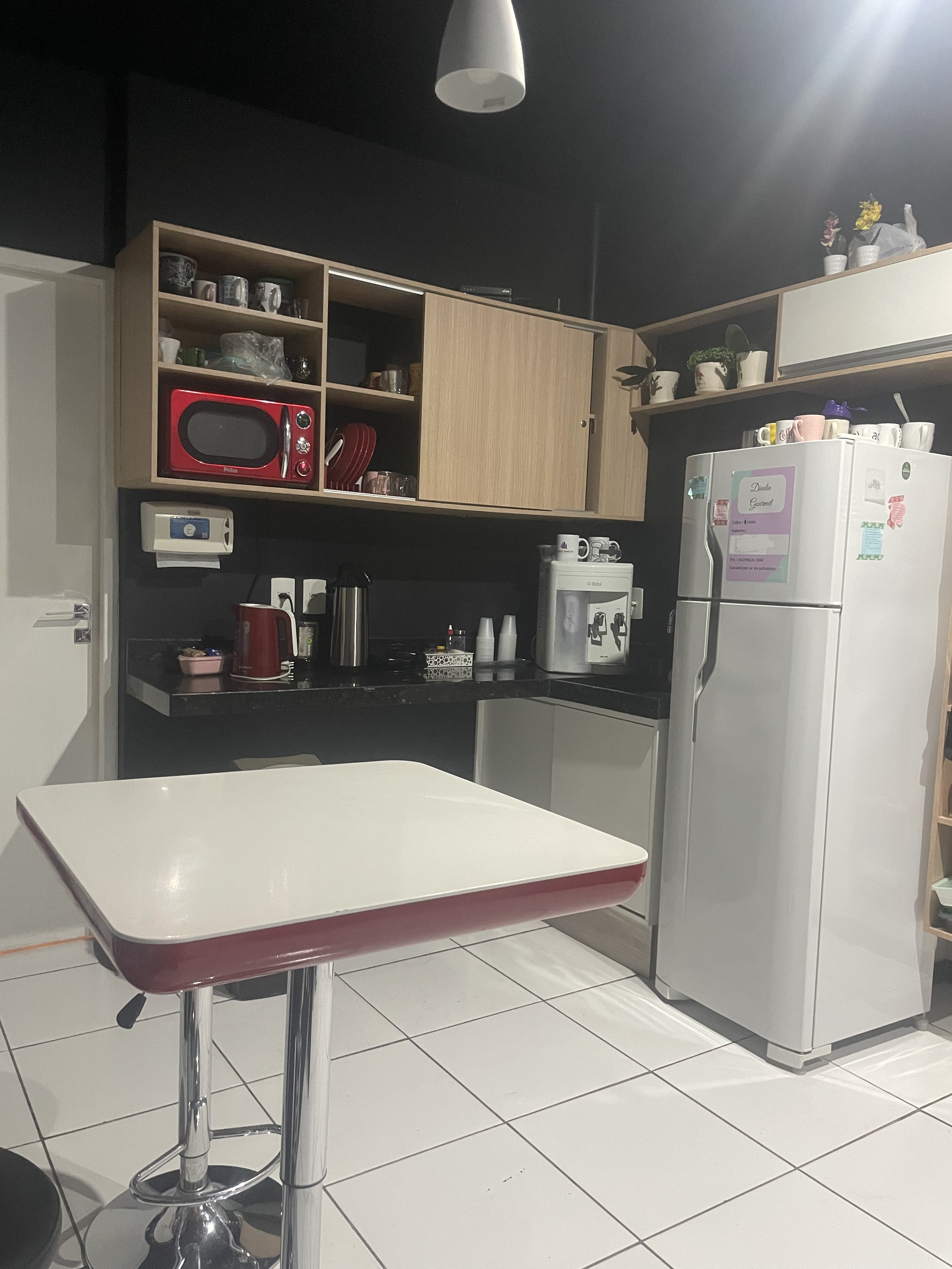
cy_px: 634
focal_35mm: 26
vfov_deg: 67.3
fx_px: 953
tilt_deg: -5.0
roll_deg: -2.8
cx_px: 476
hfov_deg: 53.1
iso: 400
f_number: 1.6
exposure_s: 1/40
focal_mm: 4.2
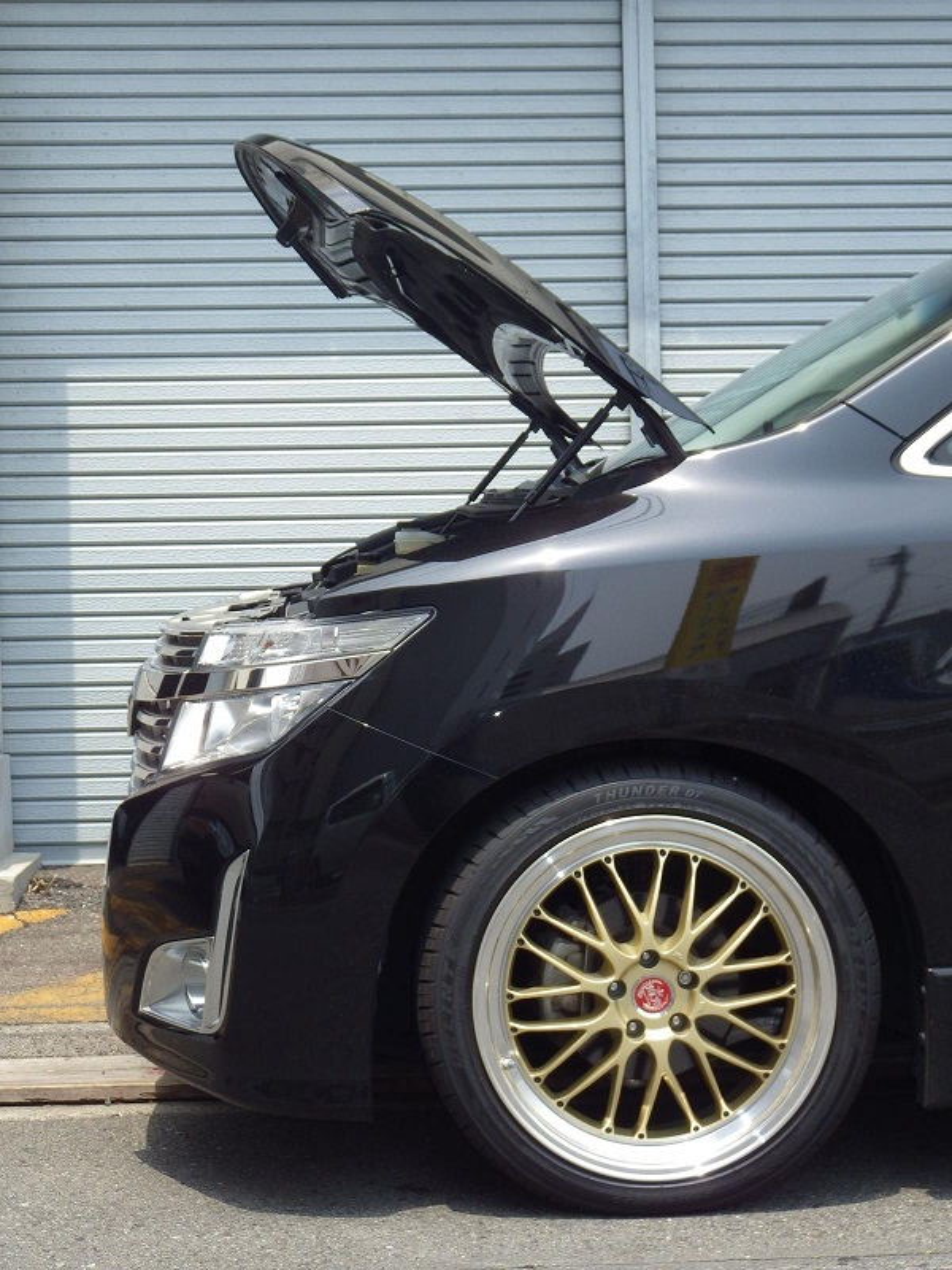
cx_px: 476
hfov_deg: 23.7
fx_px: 2273
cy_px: 635
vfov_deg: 31.2
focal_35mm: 62
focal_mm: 11.1
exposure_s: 1/250
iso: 125
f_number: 5.5
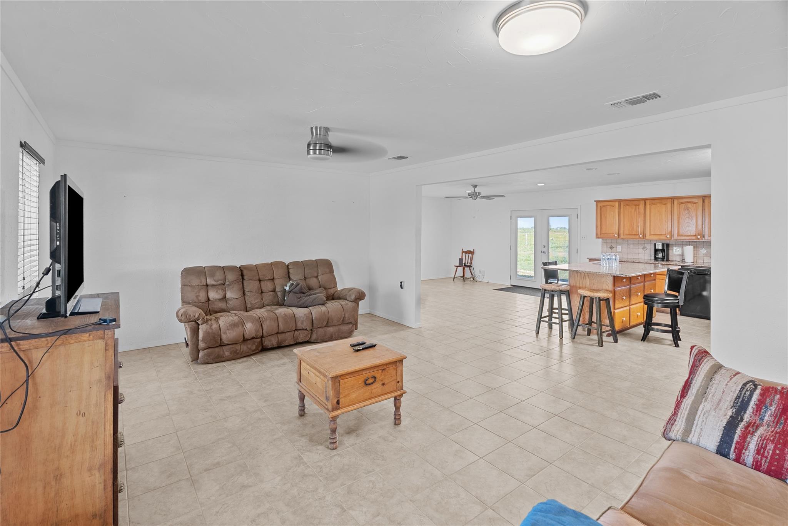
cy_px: 263
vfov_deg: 73.8
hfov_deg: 96.7
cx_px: 394
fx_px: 350
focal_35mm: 16
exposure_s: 2
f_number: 7.1
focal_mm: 16
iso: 100
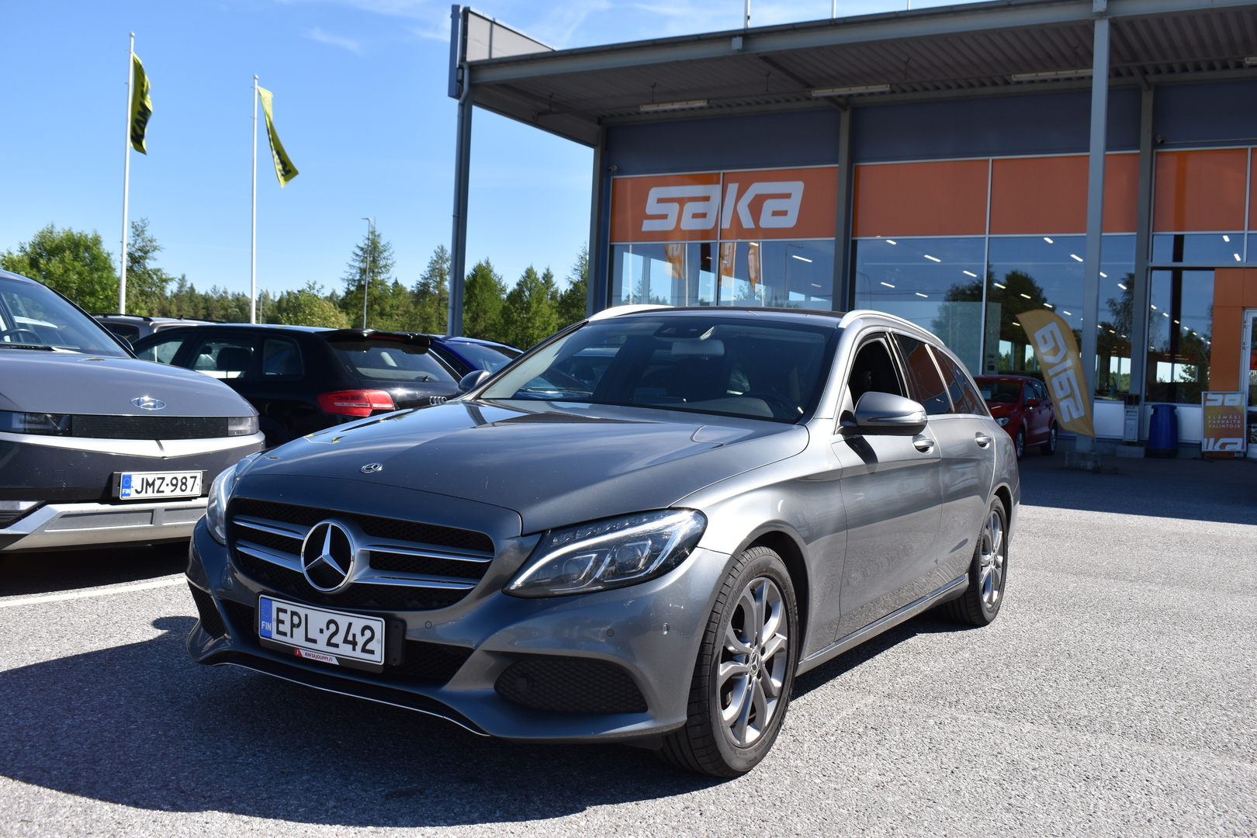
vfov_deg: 38.4
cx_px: 628
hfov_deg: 55.1
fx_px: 1205
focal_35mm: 34
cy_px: 419
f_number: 8
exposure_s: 1/500
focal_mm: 23
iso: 200
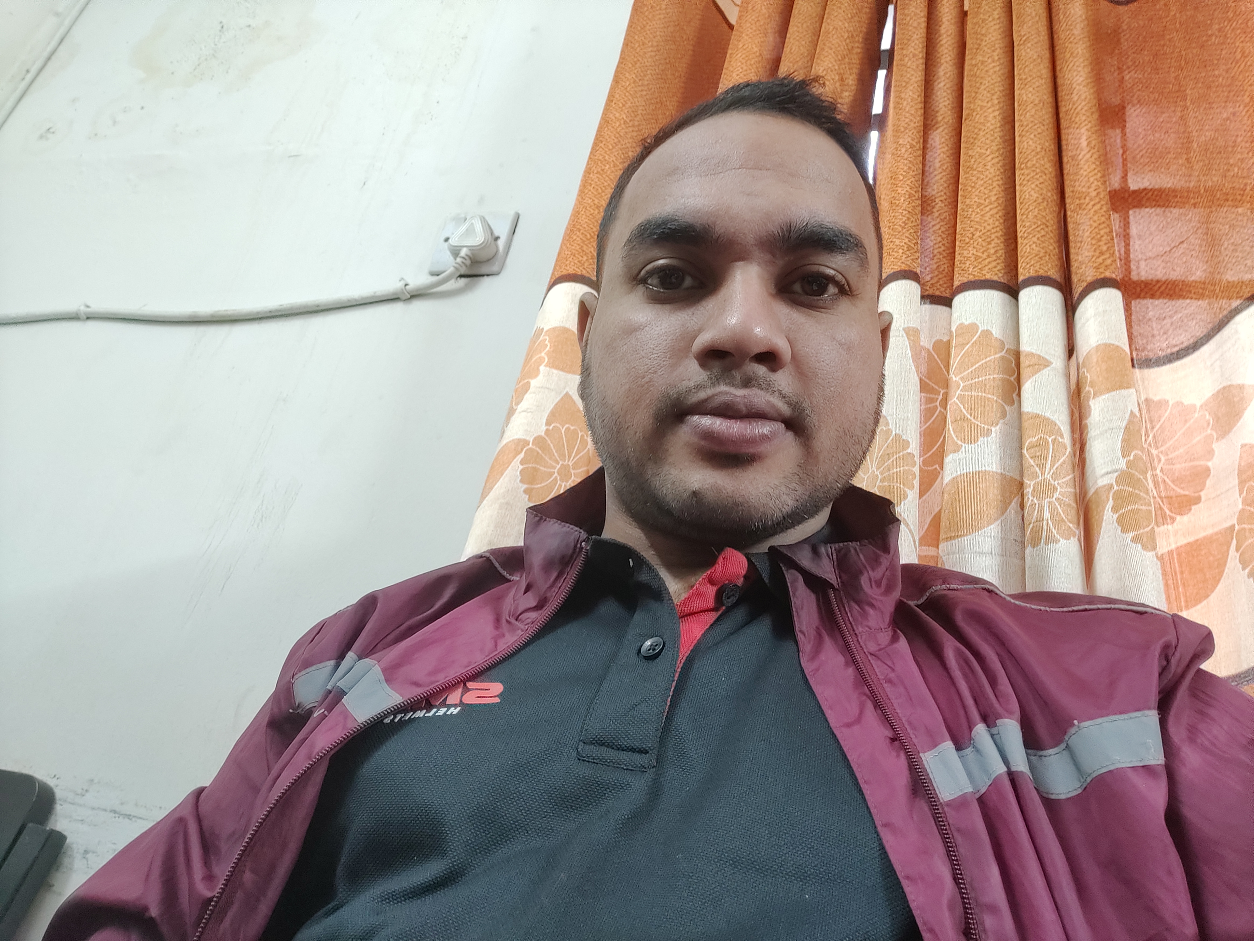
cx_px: 627
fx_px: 725
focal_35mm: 20
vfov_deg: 66.0
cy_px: 470
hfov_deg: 81.7
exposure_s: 1/33
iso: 400
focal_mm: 3.45
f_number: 2
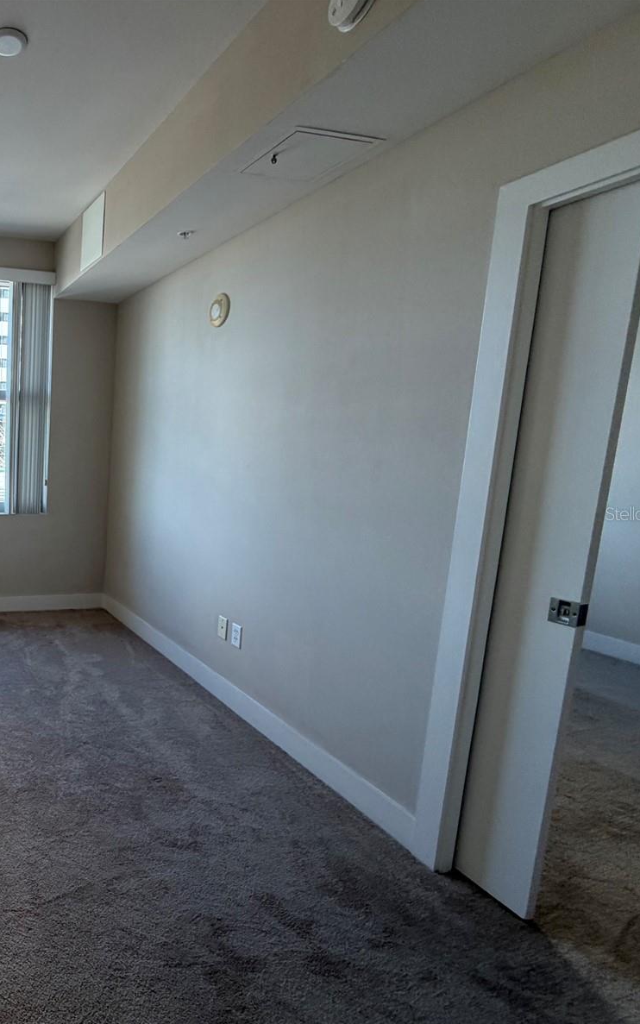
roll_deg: -0.8
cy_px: 513
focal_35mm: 20
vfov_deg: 85.1
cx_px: -3
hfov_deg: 48.7
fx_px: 558
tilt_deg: -6.7
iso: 100
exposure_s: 1/121
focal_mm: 2.22
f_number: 2.2
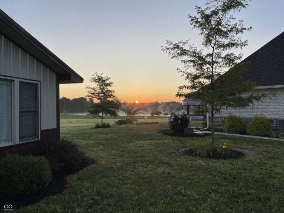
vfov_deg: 53.0
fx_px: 213
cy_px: 106
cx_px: 142
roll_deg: -0.1
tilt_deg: -1.1
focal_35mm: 26
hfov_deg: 67.3
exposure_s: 1/848
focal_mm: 5.1
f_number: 1.6
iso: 32
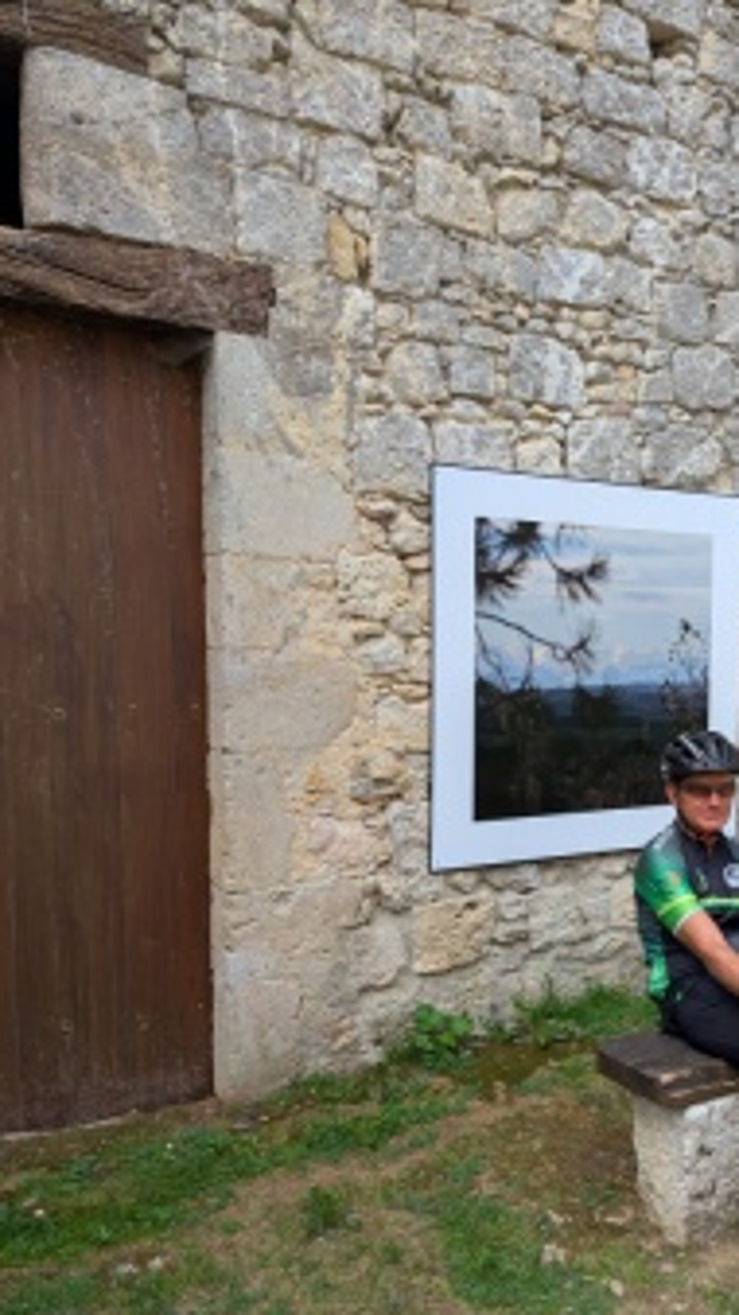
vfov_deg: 62.5
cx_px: 566
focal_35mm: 31
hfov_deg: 36.7
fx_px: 1080
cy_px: 731
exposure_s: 1/484
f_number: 1.85
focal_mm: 6.81
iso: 45
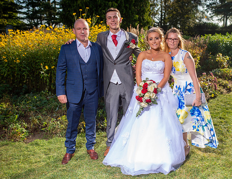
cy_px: 86
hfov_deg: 45.7
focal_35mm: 40
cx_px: 141
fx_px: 273
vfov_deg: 36.3
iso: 125
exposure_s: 1/1600
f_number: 2.8
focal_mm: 35
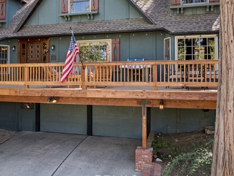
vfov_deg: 38.0
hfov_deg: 49.5
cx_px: 83
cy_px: 53
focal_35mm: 37
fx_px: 250
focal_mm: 12.3
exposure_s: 1/15
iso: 330
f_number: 2.8
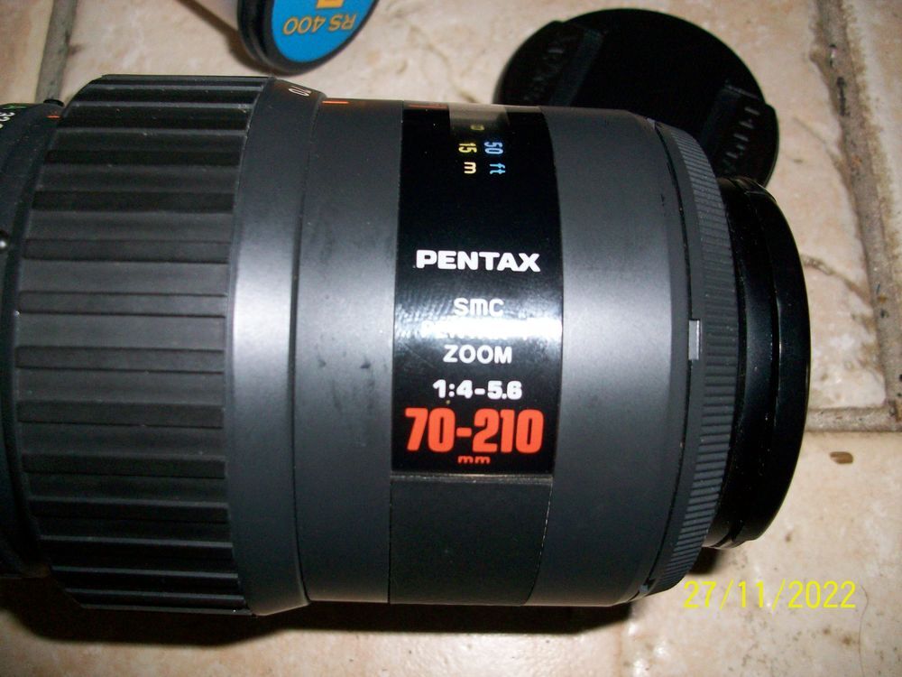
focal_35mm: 34
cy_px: 338
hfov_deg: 54.0
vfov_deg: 41.8
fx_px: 886
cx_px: 451
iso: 160
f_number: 2.8
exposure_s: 1/60
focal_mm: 5.7
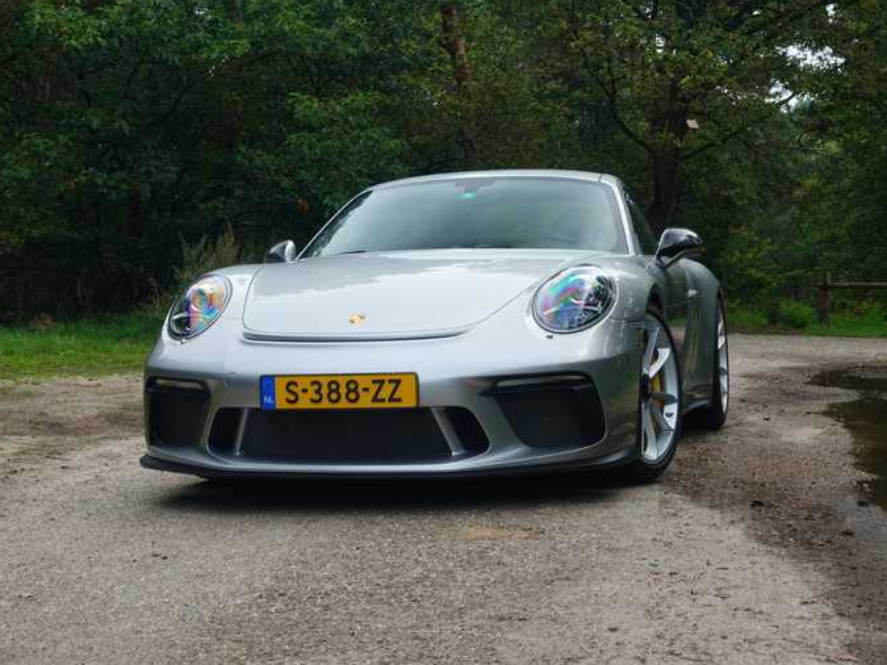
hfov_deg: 32.7
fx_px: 1512
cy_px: 330
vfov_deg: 24.8
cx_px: 433
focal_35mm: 59
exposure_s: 1/50
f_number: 6.3
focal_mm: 19.68
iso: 100
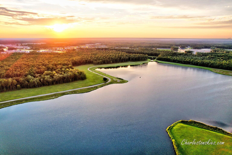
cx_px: 116
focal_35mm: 22
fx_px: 142
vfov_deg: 57.2
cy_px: 78
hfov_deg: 78.6
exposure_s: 1/500
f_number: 2.8
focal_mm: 8.4
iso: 100
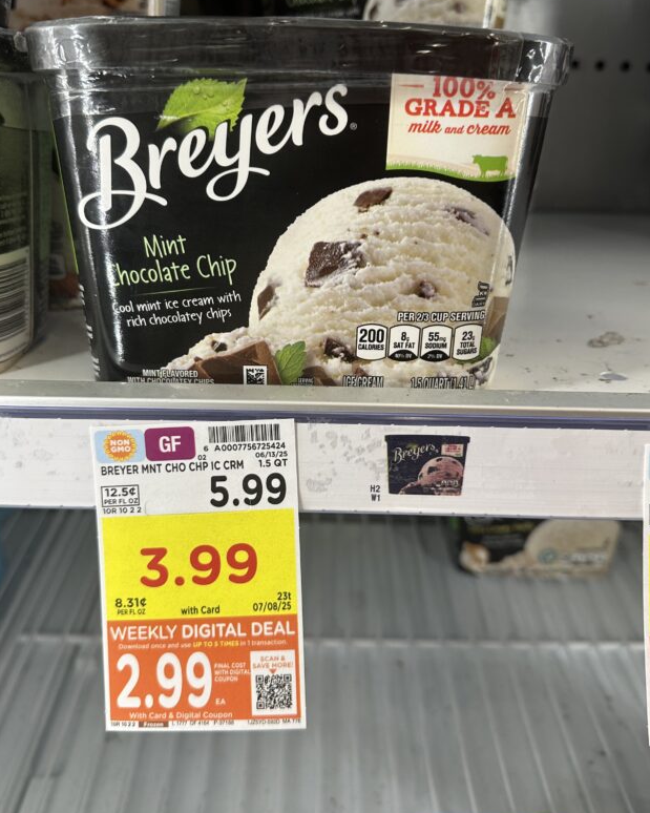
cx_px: 315
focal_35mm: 31
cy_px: 354
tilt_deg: -17.9
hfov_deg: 47.1
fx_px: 746
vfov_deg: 57.0
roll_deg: -1.4
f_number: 1.78
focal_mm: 6.86
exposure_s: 1/125
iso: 100
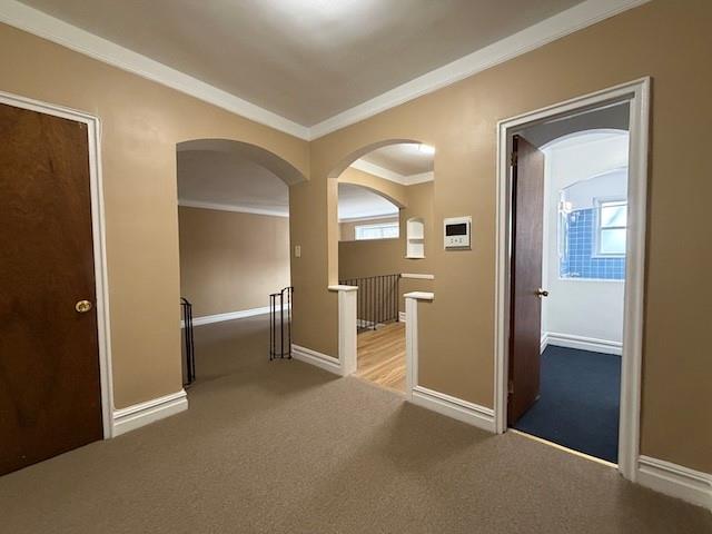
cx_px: 356
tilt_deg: -2.5
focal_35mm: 14
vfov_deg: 85.7
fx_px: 288
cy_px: 267
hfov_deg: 102.1
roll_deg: +0.8
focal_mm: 2.22
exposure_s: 1/60
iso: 400
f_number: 2.2
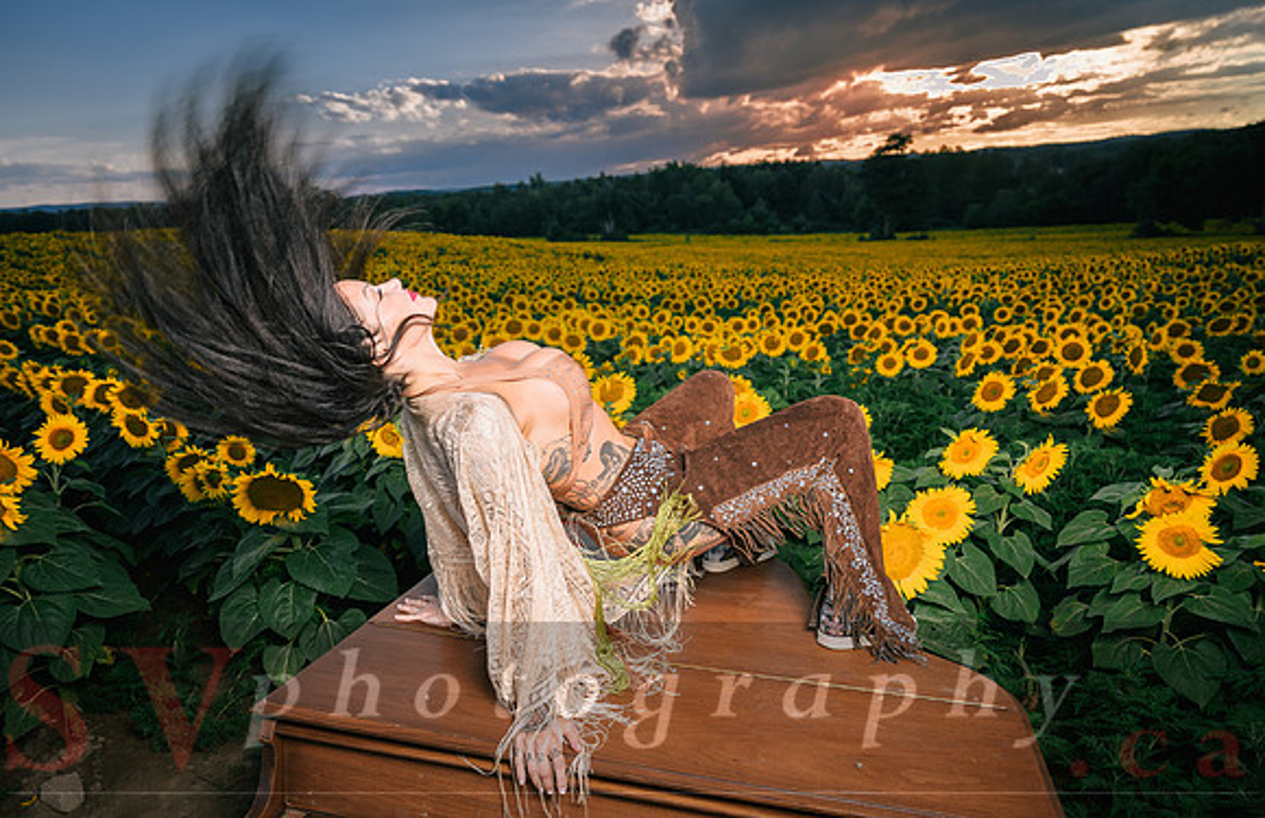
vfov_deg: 51.8
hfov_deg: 73.8
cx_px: 632
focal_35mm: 24
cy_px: 409
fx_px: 843
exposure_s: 1/200
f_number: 3.2
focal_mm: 24
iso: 100
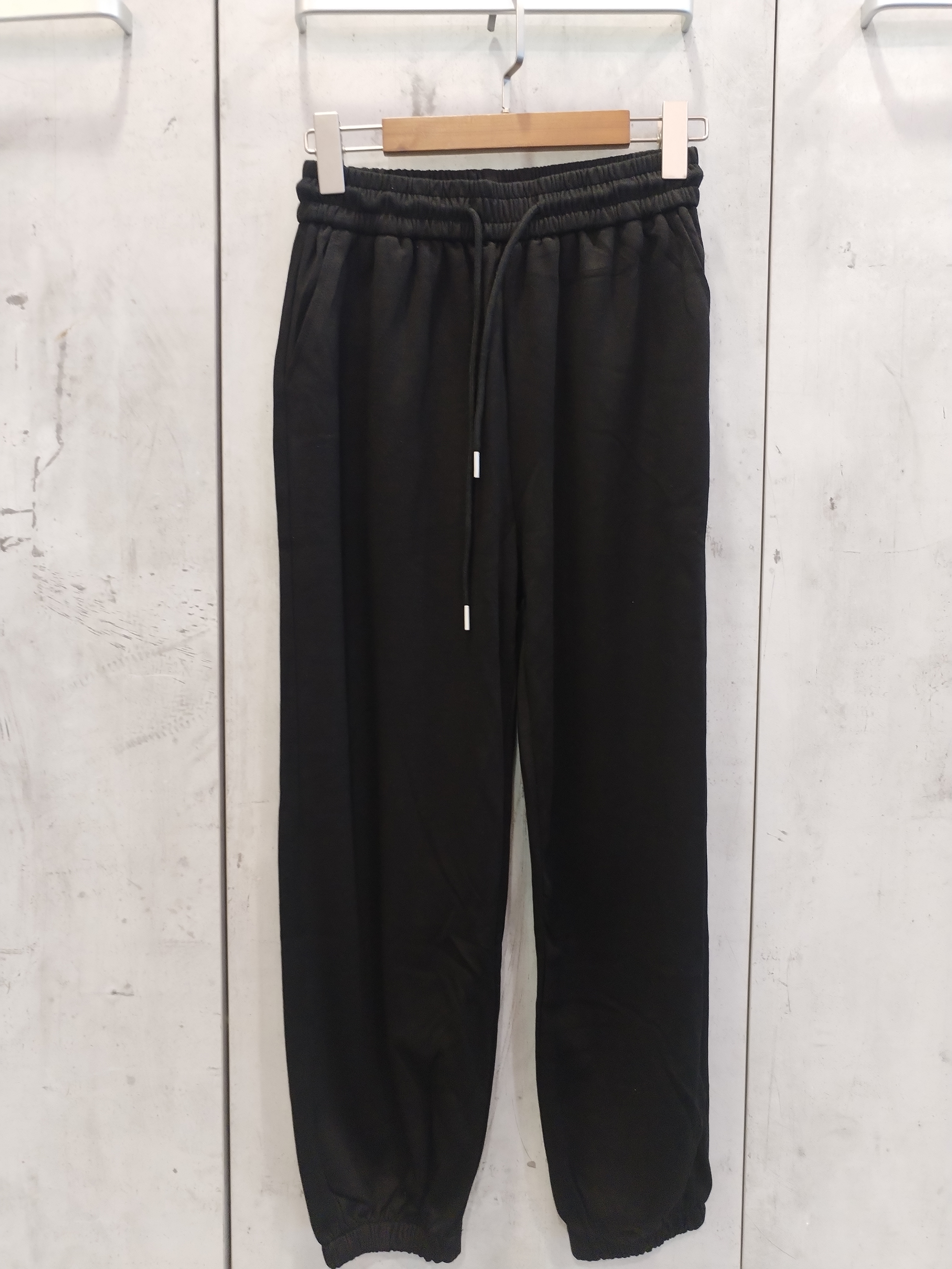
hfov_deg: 48.2
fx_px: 1063
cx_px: 476
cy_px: 634
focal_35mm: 29
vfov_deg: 61.7
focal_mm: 4.75
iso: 1156
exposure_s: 1/25
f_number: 1.8
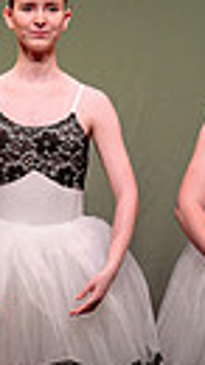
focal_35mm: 571
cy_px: 99
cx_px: 26
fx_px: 5525
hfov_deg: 2.1
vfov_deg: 3.8
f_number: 2.8
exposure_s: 1/500
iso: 1000
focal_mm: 110
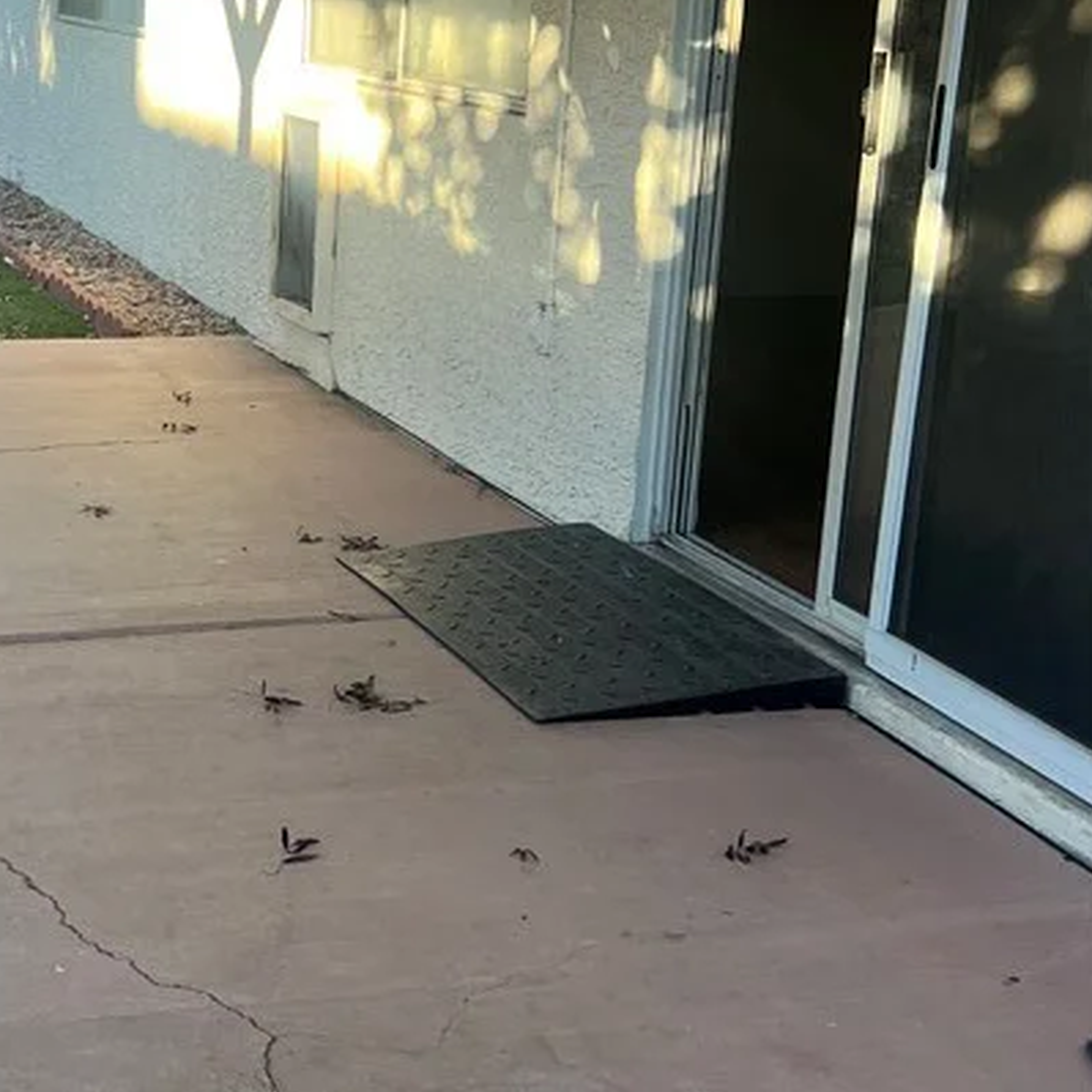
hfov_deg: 27.7
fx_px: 2106
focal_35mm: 59
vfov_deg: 29.0
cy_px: 457
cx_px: 49
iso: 50
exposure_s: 1/281
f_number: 1.5
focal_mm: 5.7
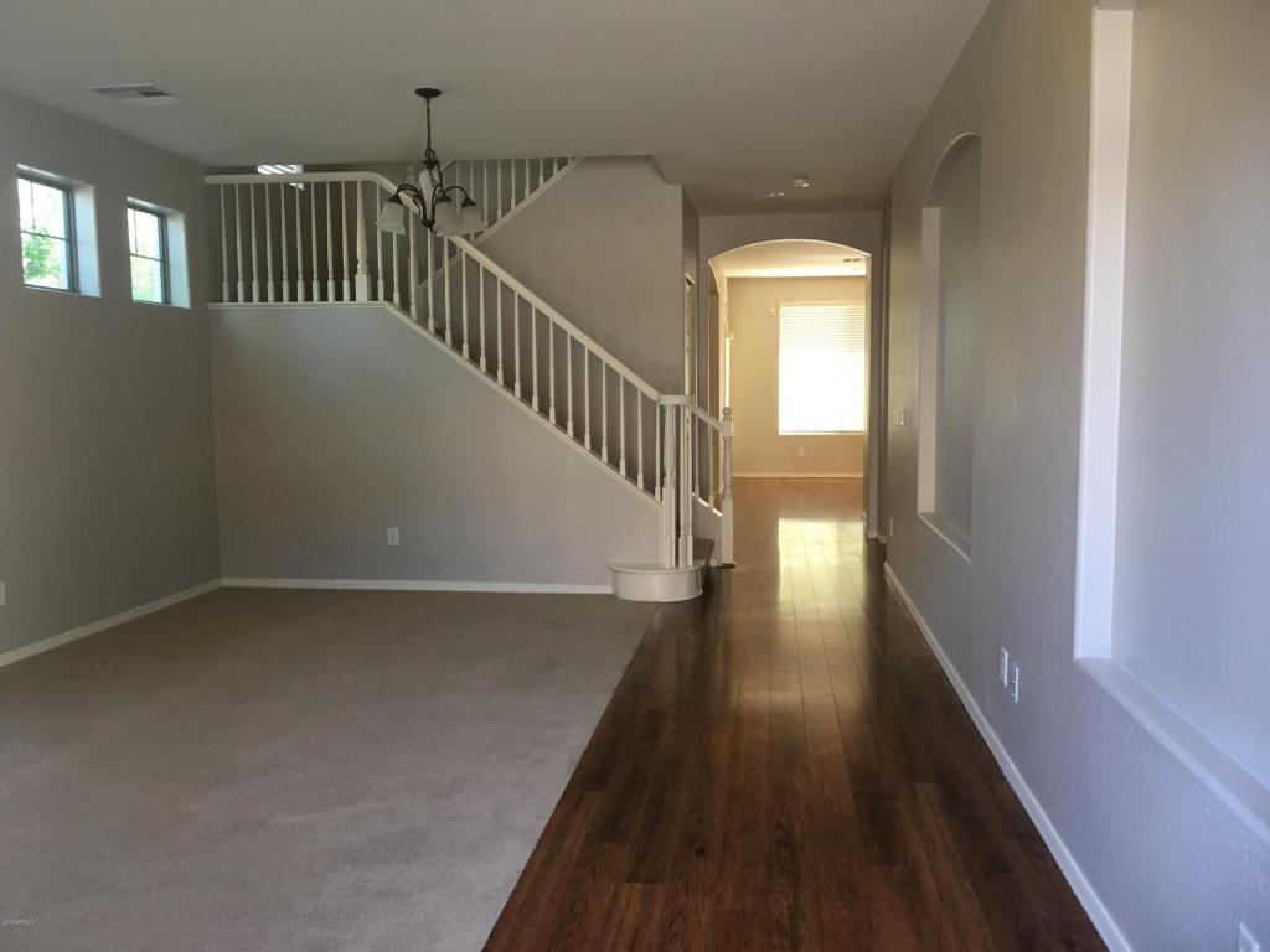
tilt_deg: -5.2
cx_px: 635
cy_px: 476
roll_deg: +1.1
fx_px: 1064
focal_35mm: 29
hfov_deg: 61.7
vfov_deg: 48.2
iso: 40
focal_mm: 4.15
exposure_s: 1/30
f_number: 2.2
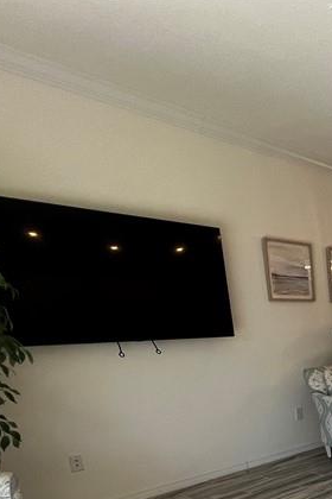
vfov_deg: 50.6
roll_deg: +0.4
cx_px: 479
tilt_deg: -15.9
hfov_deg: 28.5
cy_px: 451
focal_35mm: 33
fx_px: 456
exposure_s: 1/120
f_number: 1.8
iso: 100
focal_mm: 1.57
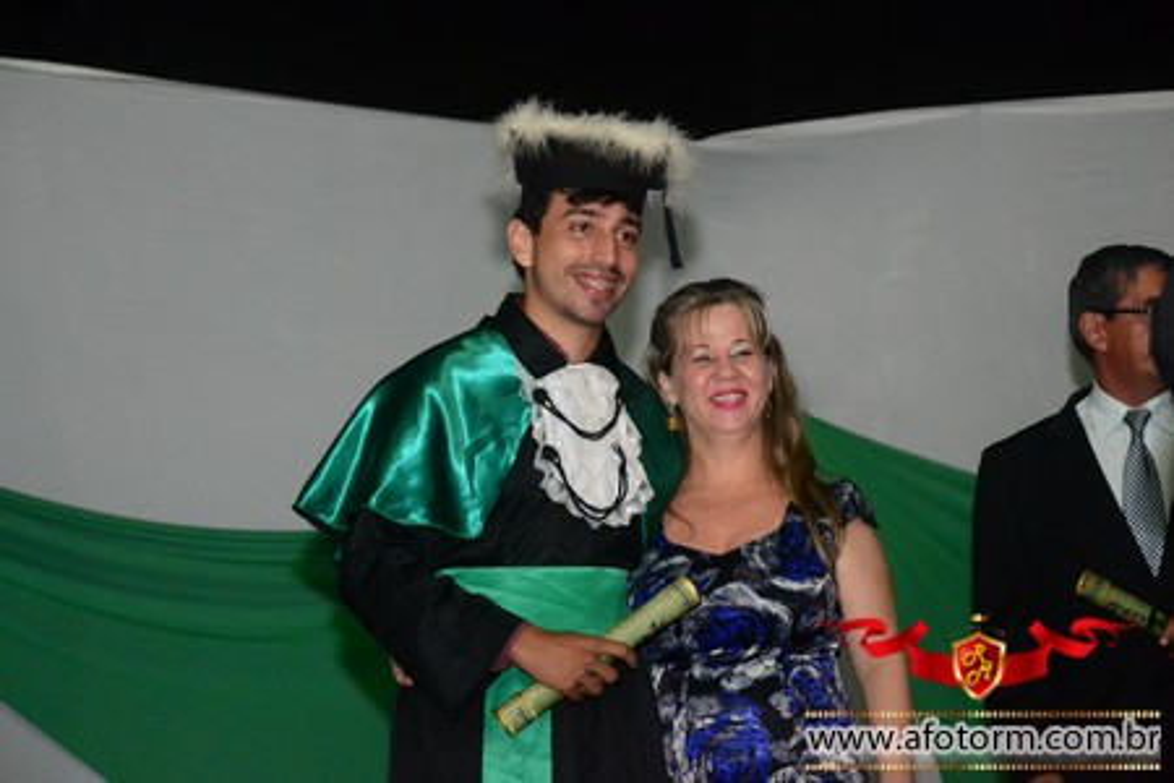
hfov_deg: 18.2
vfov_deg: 12.2
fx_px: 3668
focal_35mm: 112
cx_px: 587
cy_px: 392
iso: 3200
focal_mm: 75
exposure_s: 1/80
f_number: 5.6
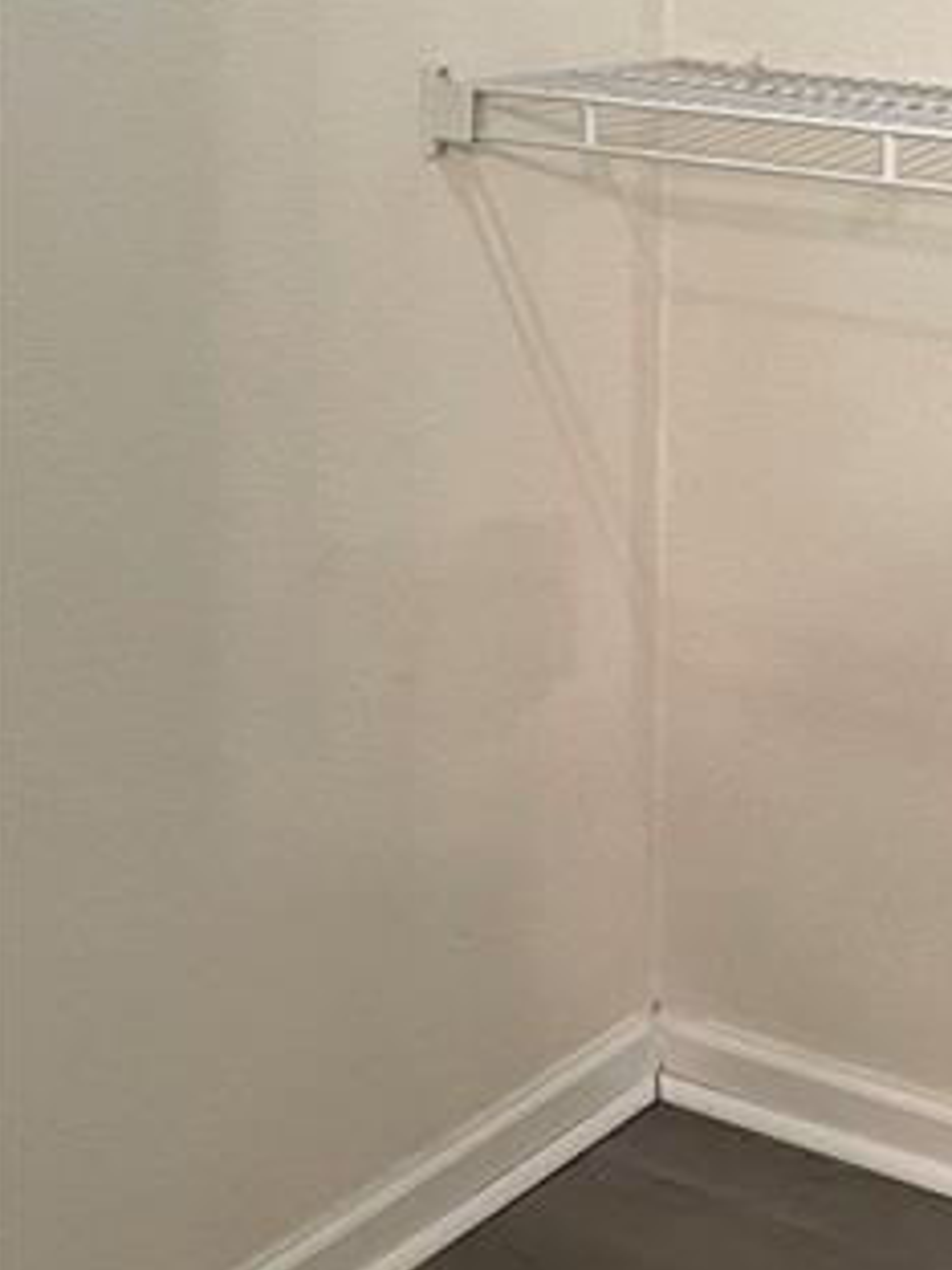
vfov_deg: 28.6
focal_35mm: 64
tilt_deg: -4.5
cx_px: 1164
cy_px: 45
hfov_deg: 21.2
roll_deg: -1.6
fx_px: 2347
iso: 100
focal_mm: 4.2
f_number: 1.6
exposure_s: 1/60
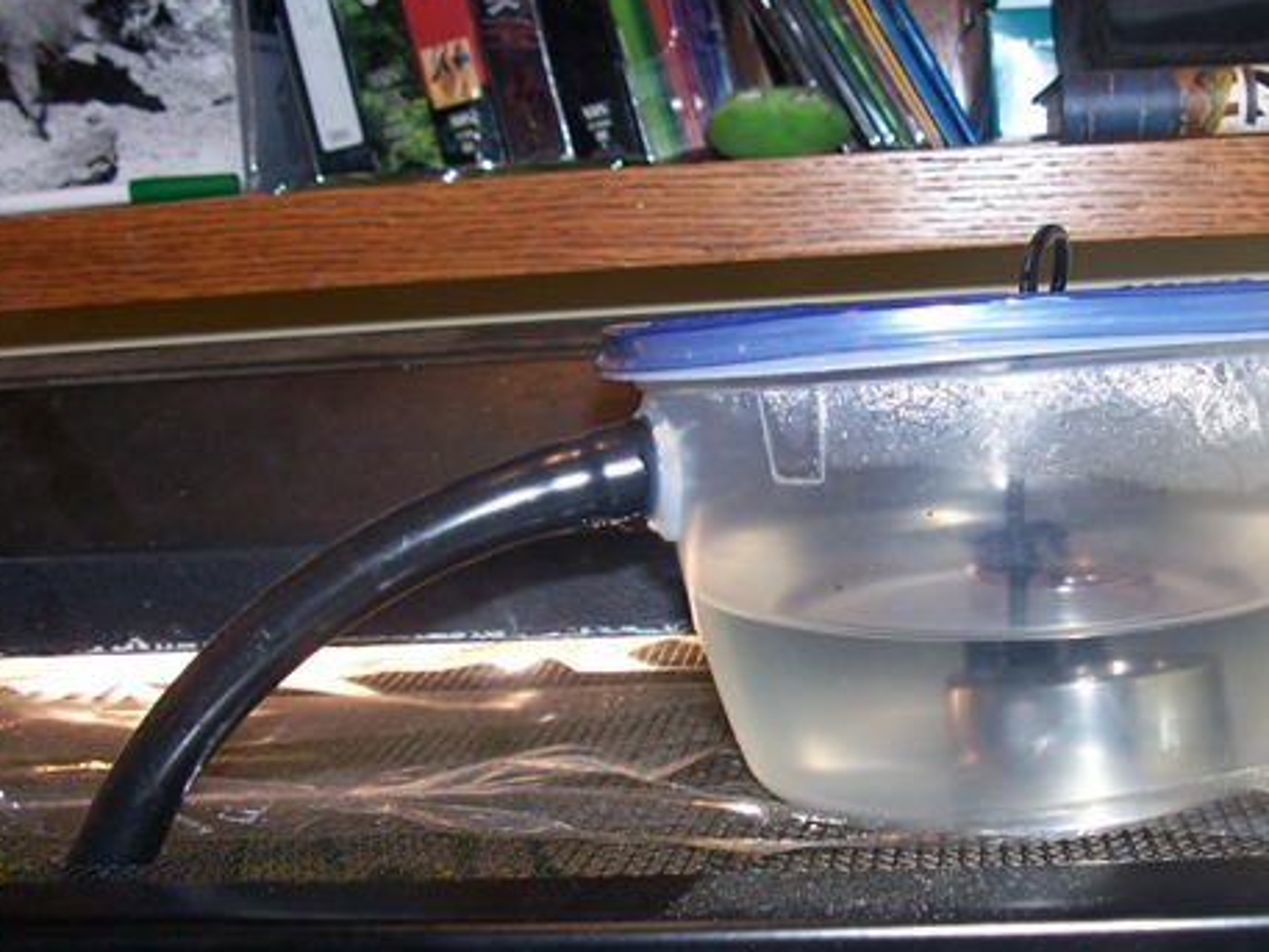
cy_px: 541
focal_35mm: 49
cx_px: 825
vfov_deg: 29.7
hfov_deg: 38.5
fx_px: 1797
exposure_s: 1/60
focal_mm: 6
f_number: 2.8
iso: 140
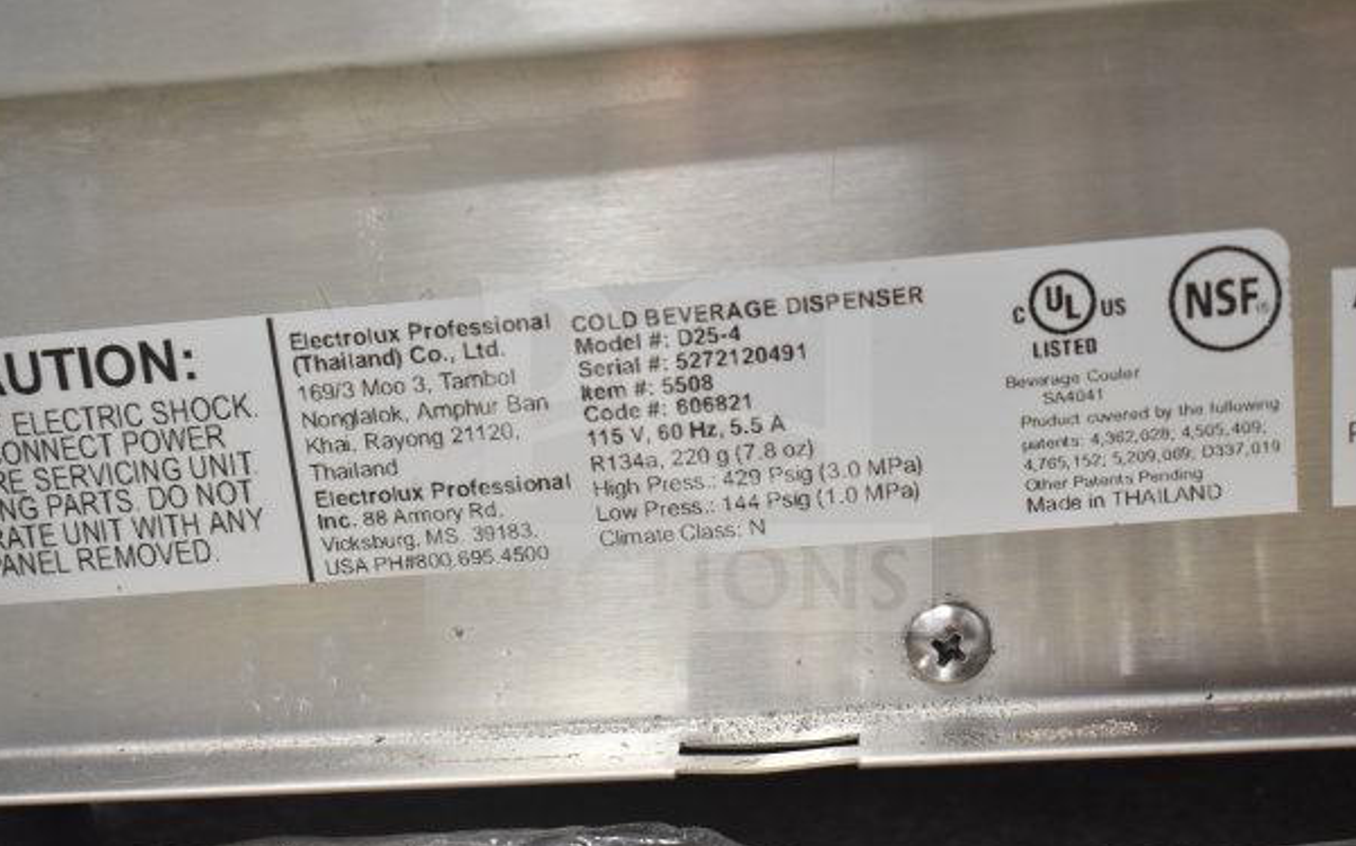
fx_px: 2179
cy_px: 452
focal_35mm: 59
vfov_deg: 22.0
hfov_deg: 34.6
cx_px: 677
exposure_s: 1/60
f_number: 4.8
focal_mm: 38
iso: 1250
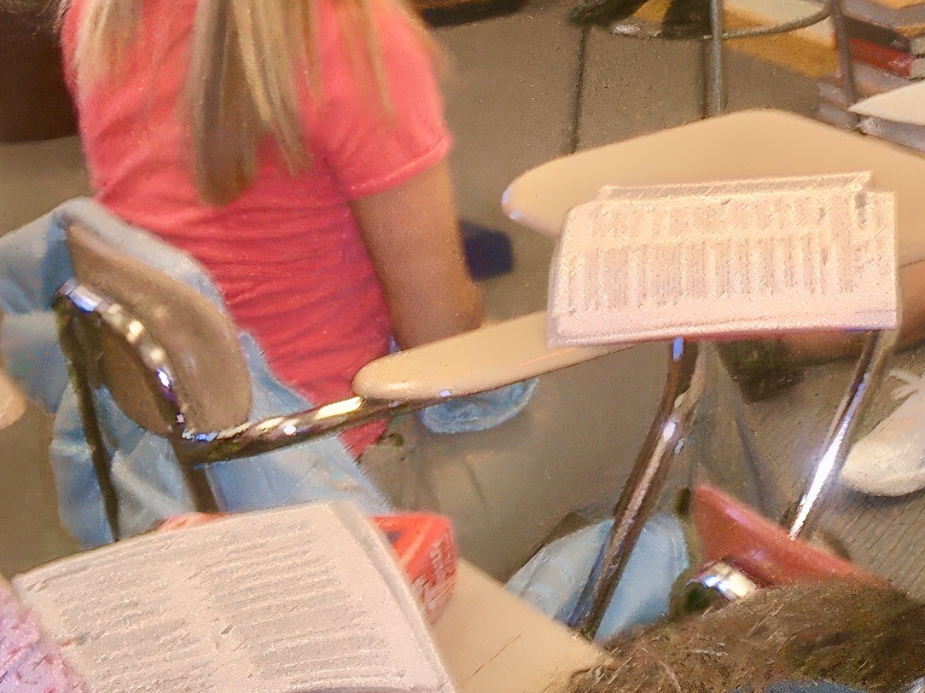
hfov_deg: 15.2
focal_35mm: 129
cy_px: -82
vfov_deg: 11.3
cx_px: 742
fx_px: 3447
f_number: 4.2
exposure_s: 1/40
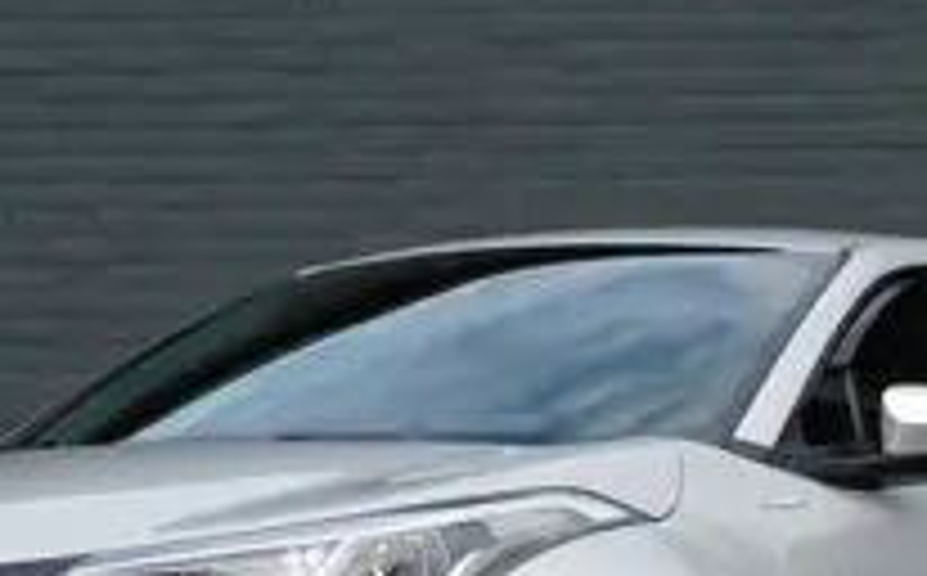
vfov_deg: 6.6
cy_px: 423
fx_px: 4994
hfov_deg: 10.6
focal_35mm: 198
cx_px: 504
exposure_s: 1/640
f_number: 4.5
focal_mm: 14.3
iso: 125
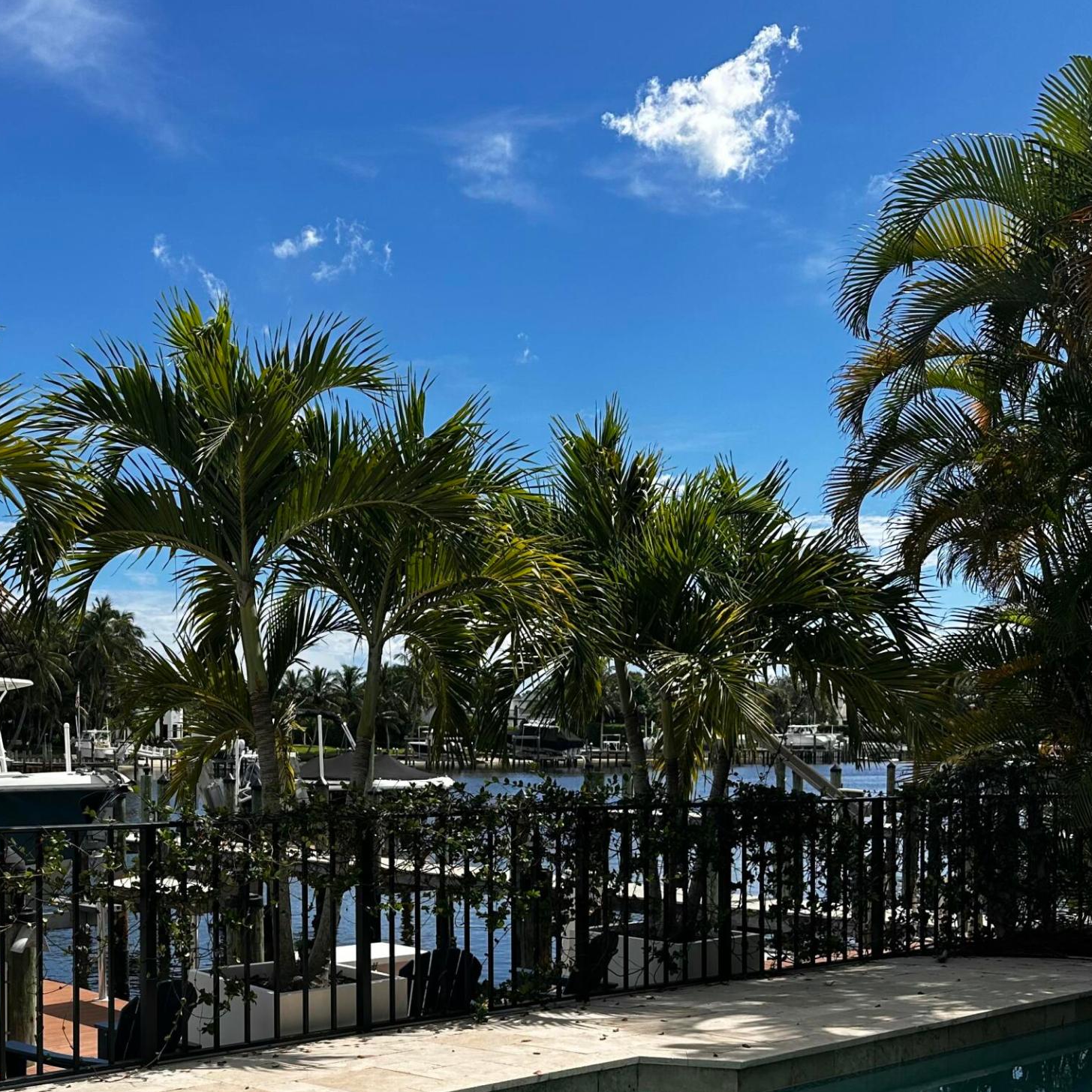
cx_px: 291
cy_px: 796
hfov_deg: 39.1
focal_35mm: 42
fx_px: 1499
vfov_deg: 39.1
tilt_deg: -2.3
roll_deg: -0.5
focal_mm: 6.86
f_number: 1.78
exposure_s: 1/5000
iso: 80
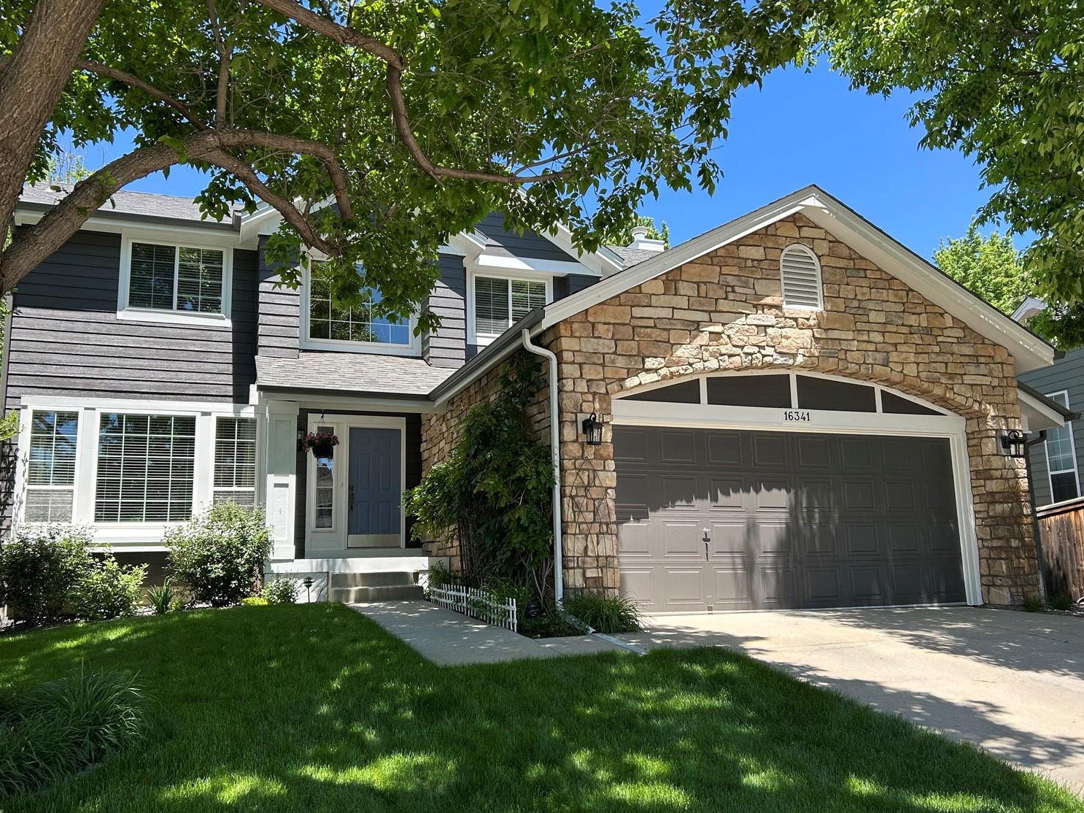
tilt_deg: +9.0
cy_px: 419
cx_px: 514
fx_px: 877
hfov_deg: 63.4
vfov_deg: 49.7
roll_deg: +0.9
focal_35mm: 28
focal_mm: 5.7
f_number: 1.5
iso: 50
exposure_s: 1/1124
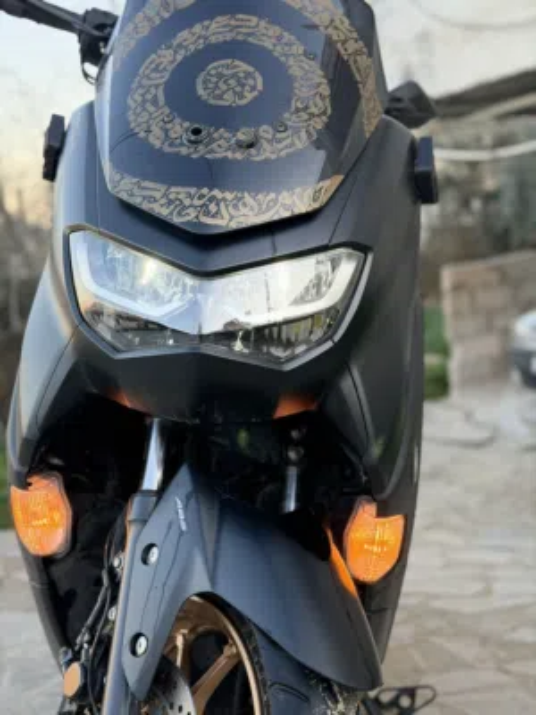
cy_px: 358
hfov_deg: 30.3
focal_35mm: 48
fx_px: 991
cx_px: 268
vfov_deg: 39.7
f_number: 1.78
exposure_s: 1/172
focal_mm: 6.76
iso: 125
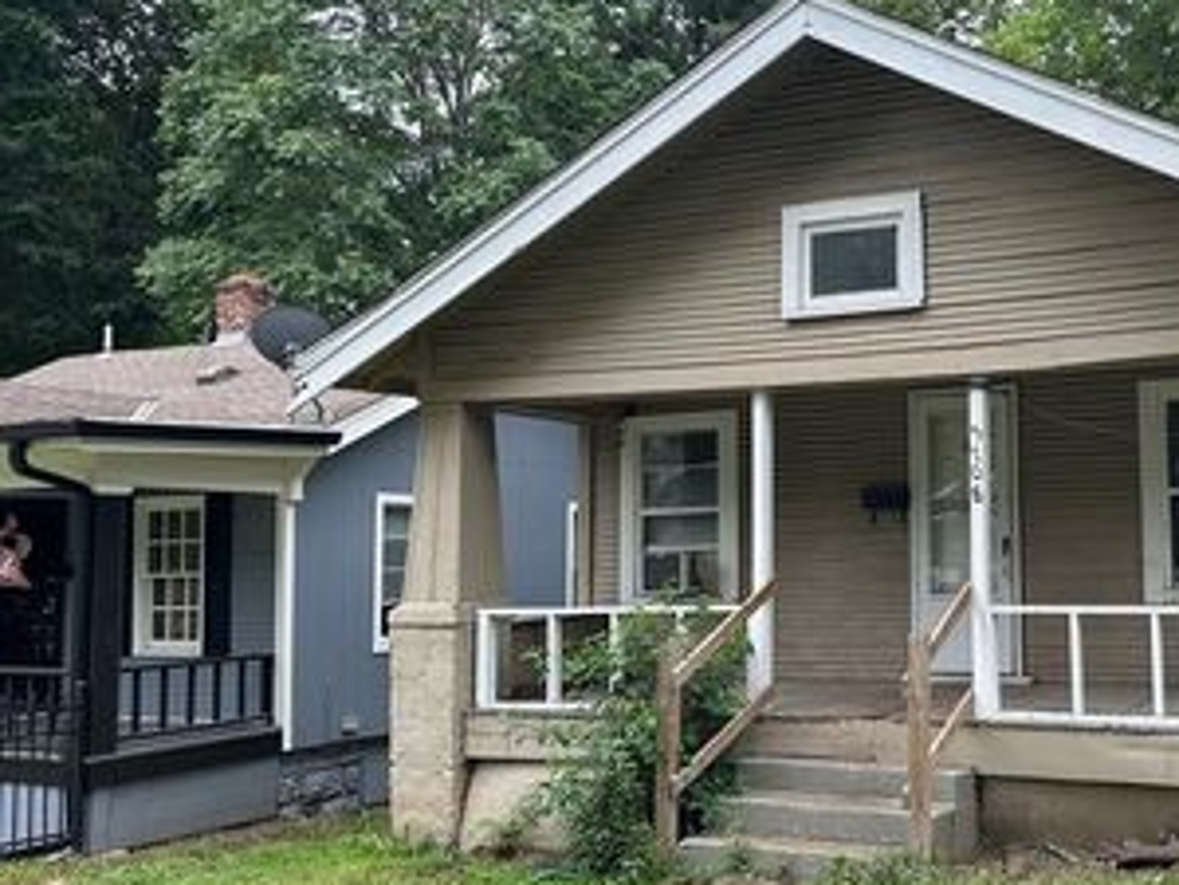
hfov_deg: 44.5
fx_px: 1362
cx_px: 947
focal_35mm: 40
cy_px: 439
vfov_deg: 36.0
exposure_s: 1/282
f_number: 1.78
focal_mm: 6.86
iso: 80
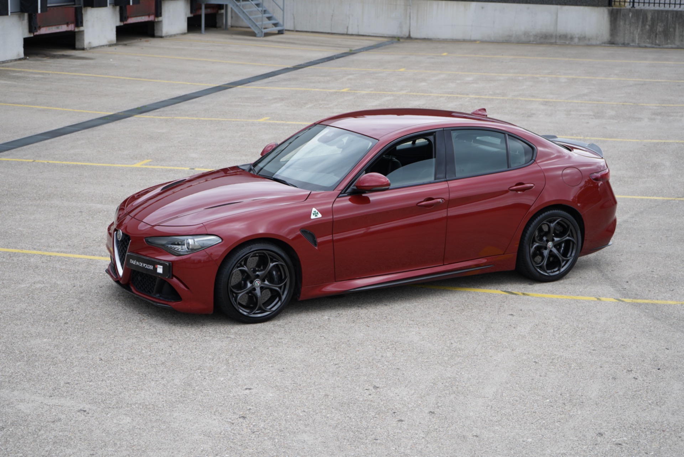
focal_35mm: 66
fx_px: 1255
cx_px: 342
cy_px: 228
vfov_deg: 20.6
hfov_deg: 30.5
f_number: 6.3
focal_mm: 66
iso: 100
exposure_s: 1/200
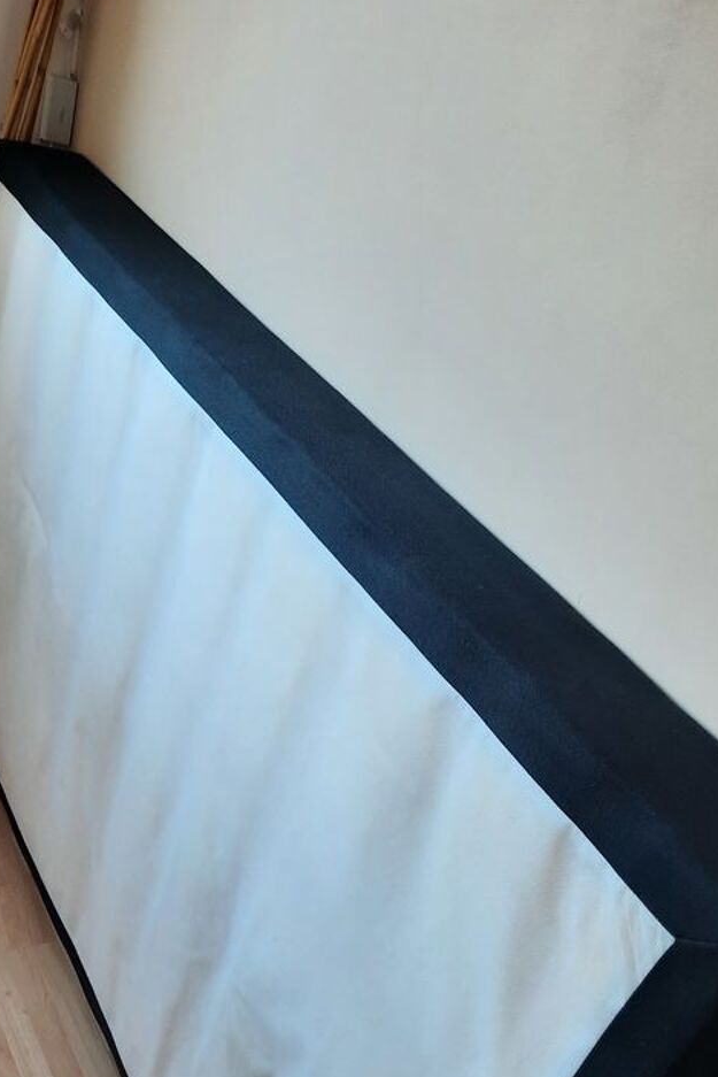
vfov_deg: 51.2
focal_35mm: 37
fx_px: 1106
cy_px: 693
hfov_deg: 35.9
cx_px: 323
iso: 125
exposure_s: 1/50
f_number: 2
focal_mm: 4.6
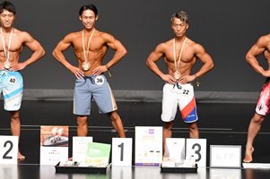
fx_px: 2607
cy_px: 70
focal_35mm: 348
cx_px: 89
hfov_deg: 5.9
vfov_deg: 3.9
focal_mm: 90
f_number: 5.6
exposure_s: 1/400
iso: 2000
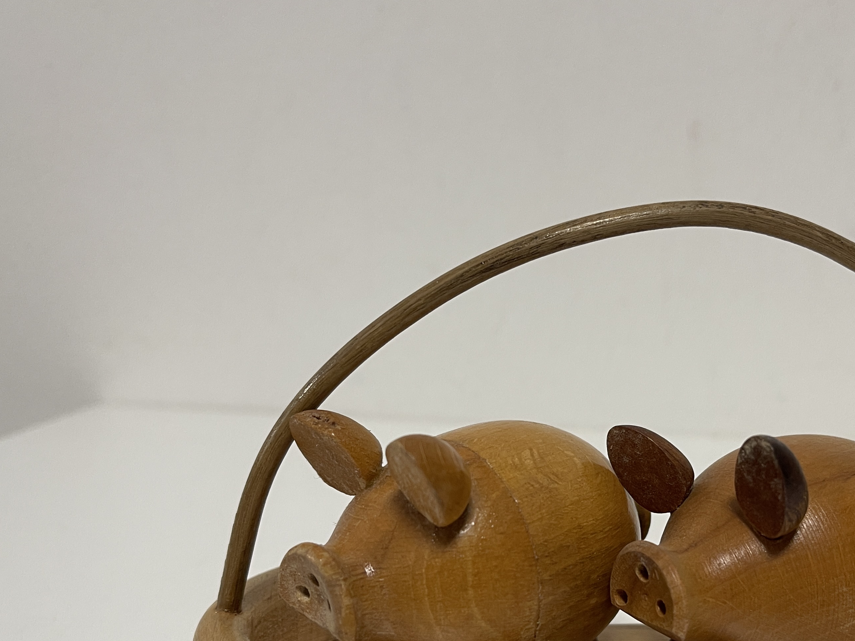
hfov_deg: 47.2
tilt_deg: -15.2
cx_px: 563
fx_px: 963
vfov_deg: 36.4
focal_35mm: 39
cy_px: 439
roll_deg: -0.8
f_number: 1.6
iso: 80
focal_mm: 5.1
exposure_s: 1/50
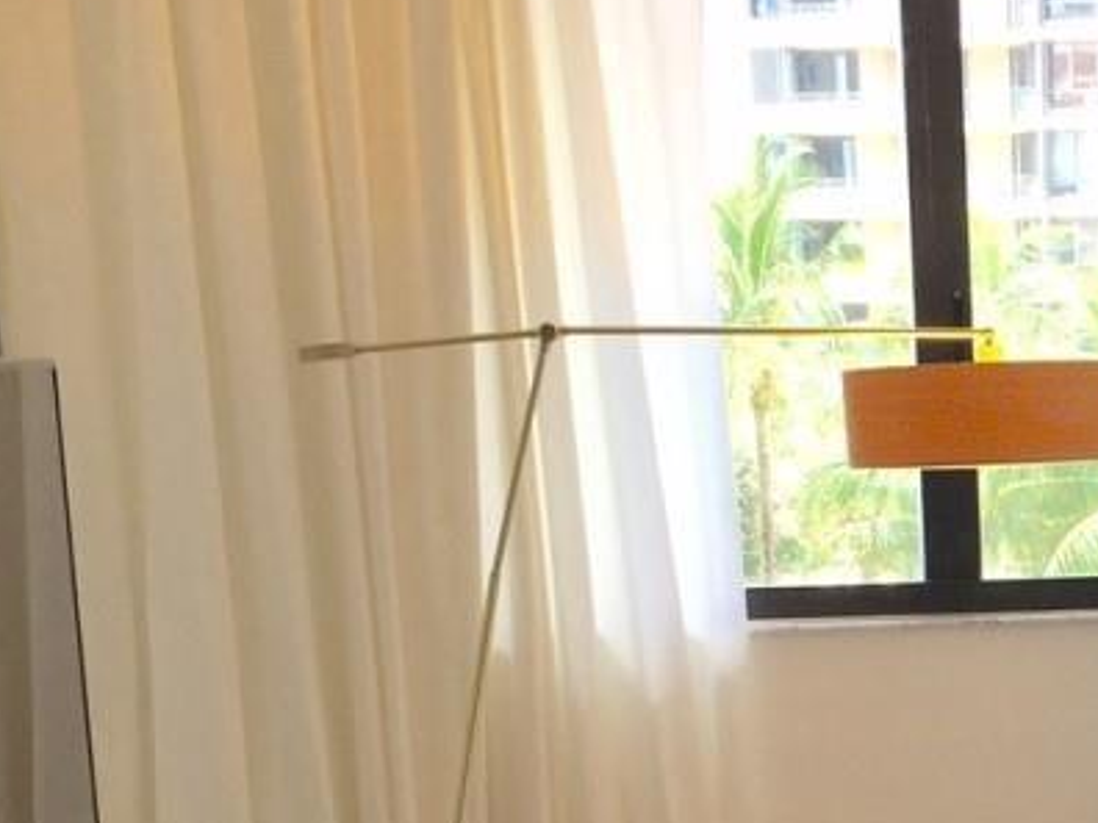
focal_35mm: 75
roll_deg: -0.6
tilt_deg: -11.8
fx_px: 2379
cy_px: 887
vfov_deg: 18.9
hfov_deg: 23.3
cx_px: 1397
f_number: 2.2
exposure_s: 1/40
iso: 32
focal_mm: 4.15
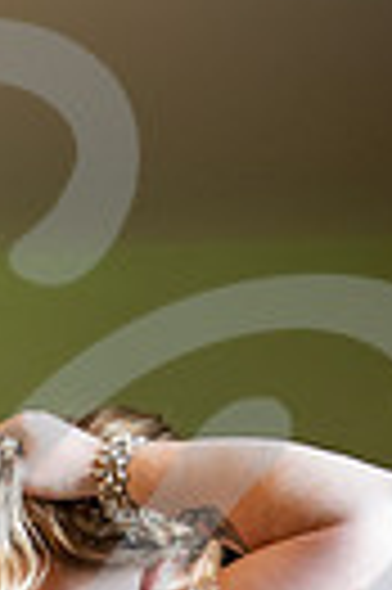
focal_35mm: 93
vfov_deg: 20.0
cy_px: 779
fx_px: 1523
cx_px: -131
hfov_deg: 14.0
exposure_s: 1/200
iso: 1600
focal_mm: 27
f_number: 2.8
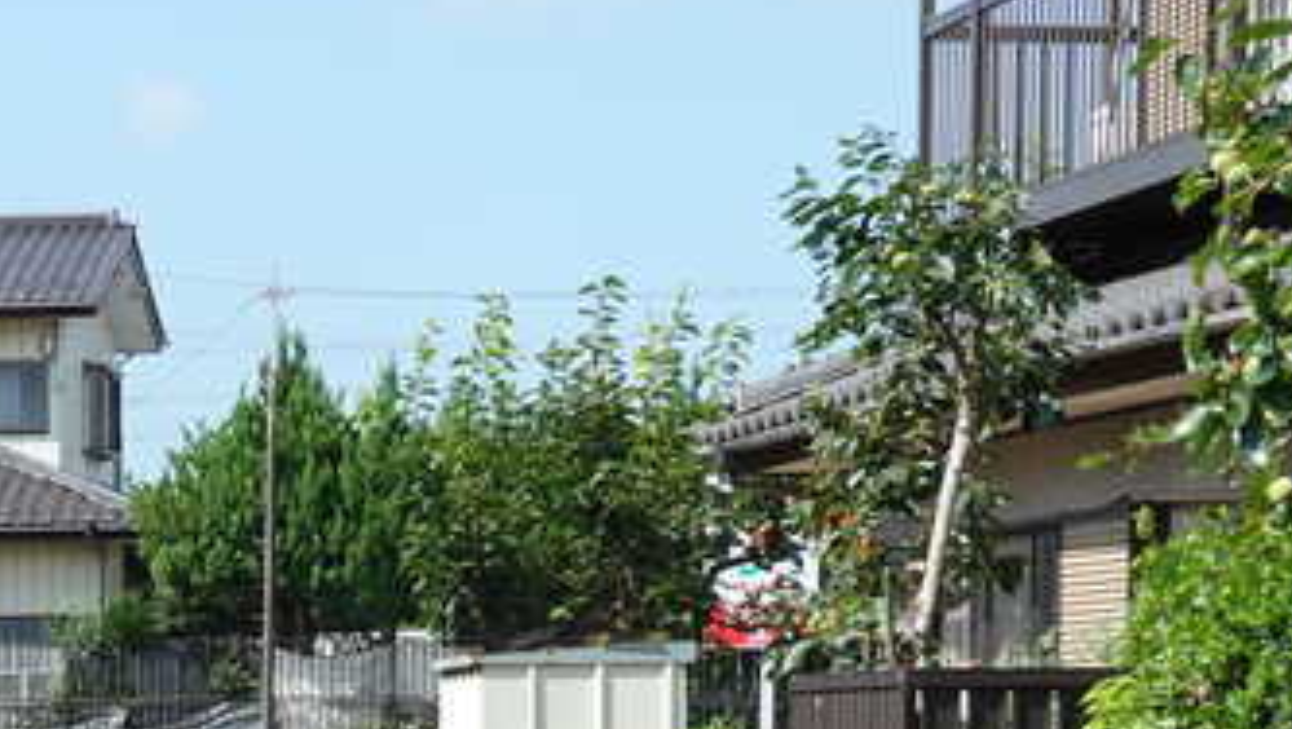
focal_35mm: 148
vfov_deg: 8.0
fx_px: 5075
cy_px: 1301
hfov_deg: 14.3
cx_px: 50
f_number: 5.6
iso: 125
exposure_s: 1/250
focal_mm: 17.19
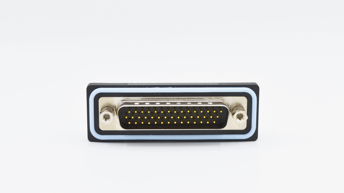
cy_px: 106
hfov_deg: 34.9
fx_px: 547
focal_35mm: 60
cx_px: 172
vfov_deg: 20.0
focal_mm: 38
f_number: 8
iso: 100
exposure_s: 1/250
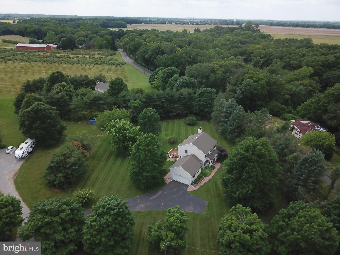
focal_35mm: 26
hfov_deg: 67.3
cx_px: 170
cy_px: 128
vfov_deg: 53.1
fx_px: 255
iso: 400
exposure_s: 1/3205
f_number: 2.2
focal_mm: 4.73
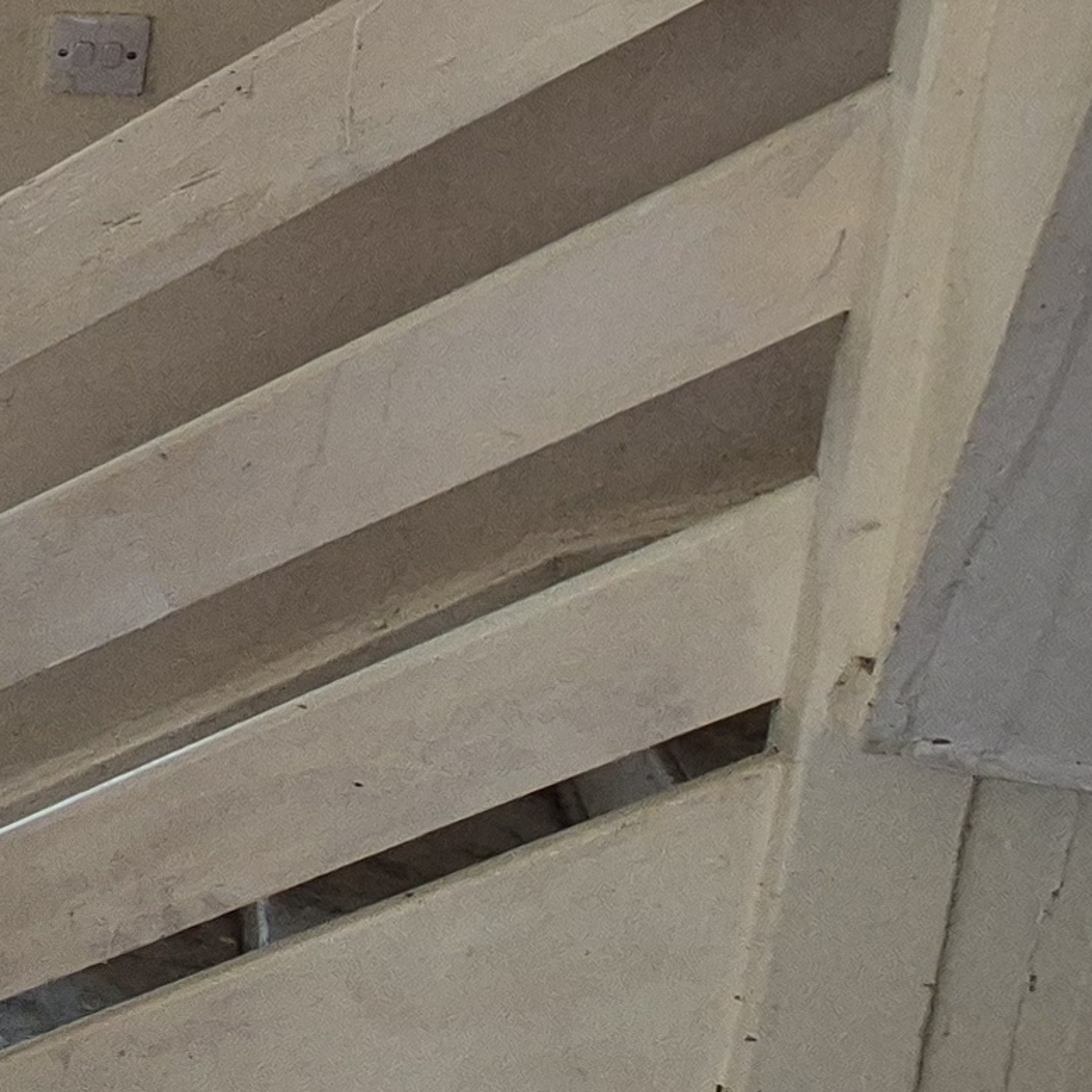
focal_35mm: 59
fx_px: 2106
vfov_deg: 28.3
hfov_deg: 14.8
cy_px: 172
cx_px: -1584
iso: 200
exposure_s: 1/50
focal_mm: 2.2
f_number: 2.2
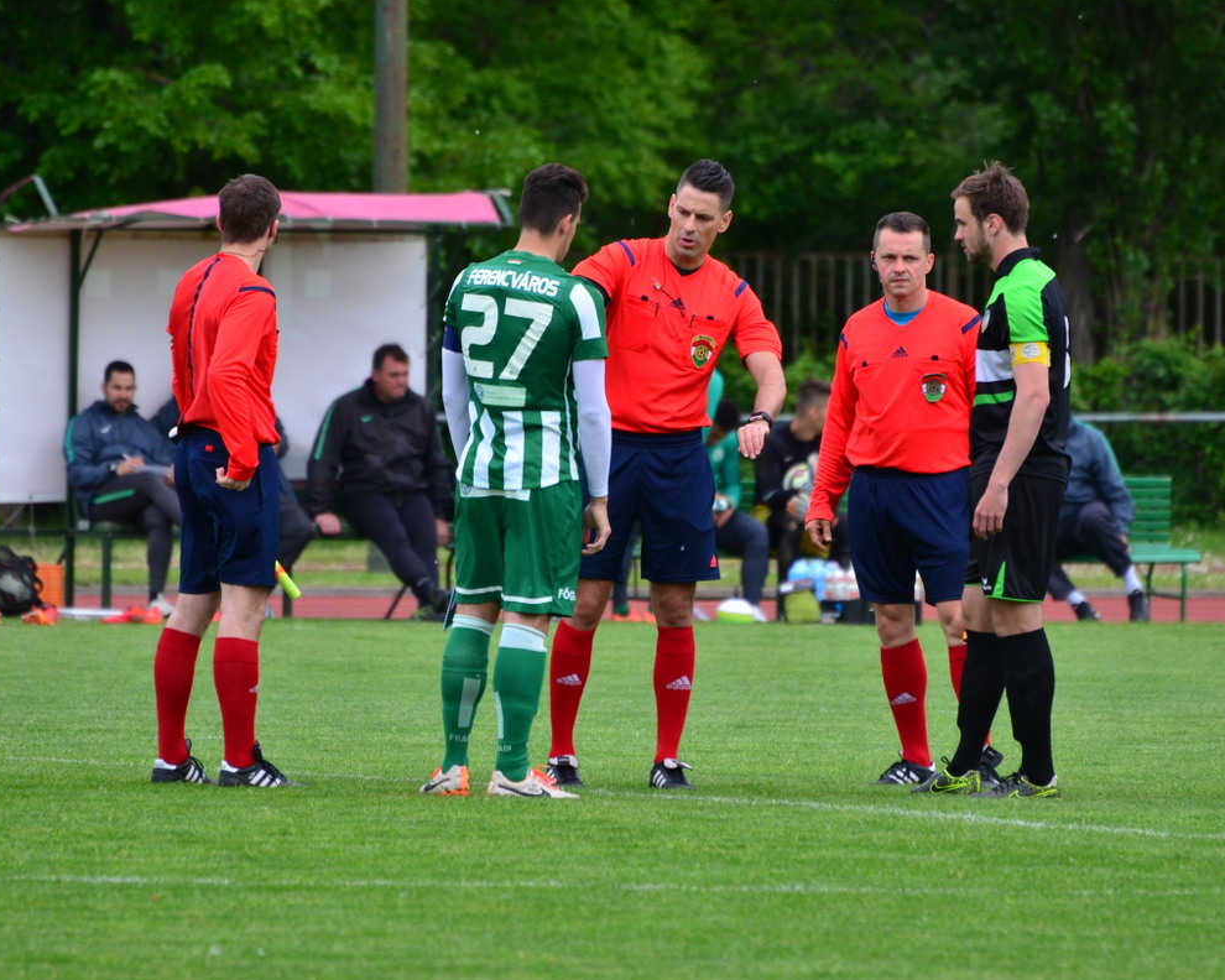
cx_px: 690
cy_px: 489
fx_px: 18526
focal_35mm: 511
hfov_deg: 3.8
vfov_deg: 3.0
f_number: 5.6
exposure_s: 1/500
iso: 500
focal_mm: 300
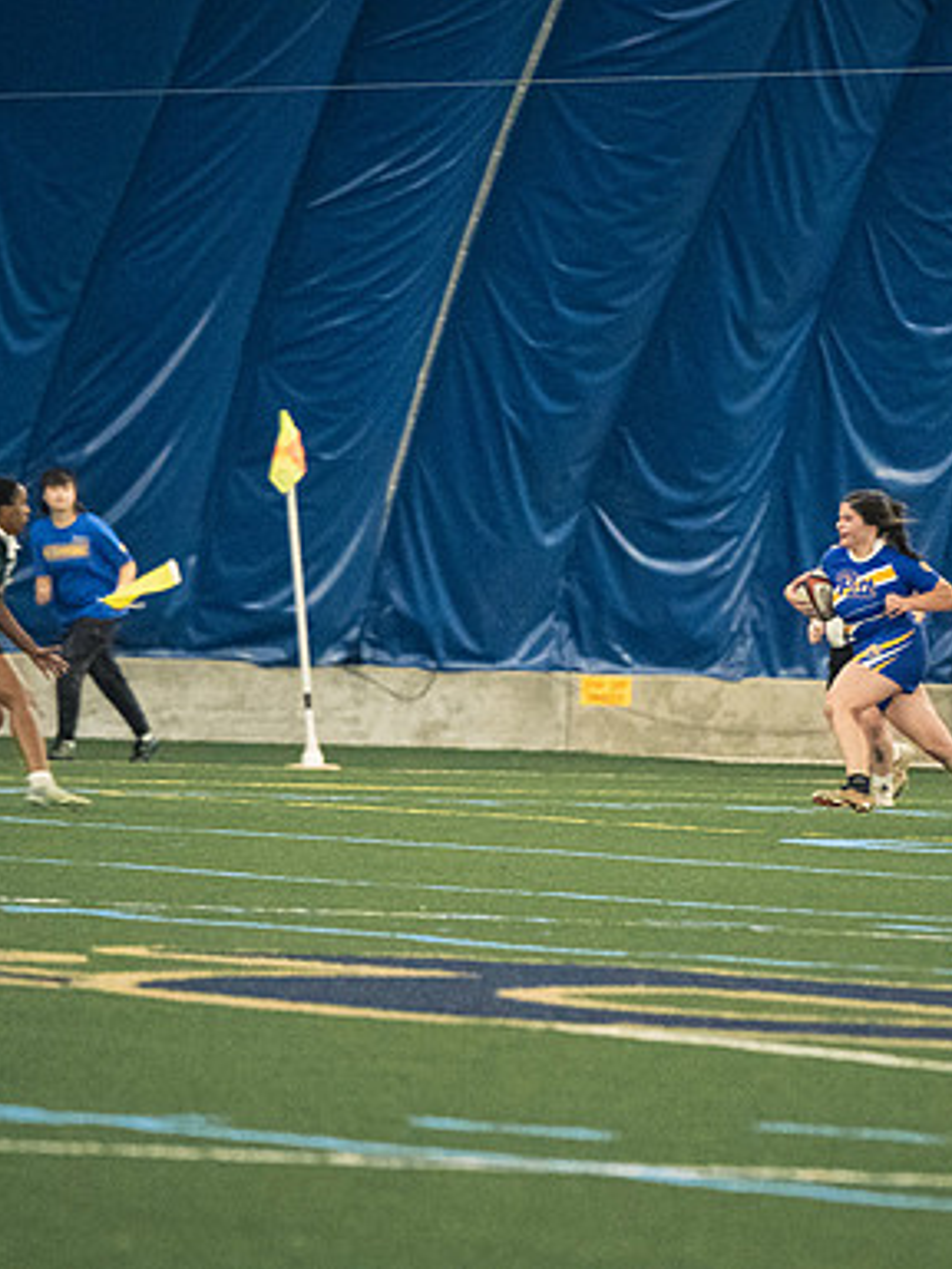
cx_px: 635
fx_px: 15988
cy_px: 634
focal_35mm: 436
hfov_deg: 3.4
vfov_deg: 4.5
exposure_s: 1/500
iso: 11400
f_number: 2.8
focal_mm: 200
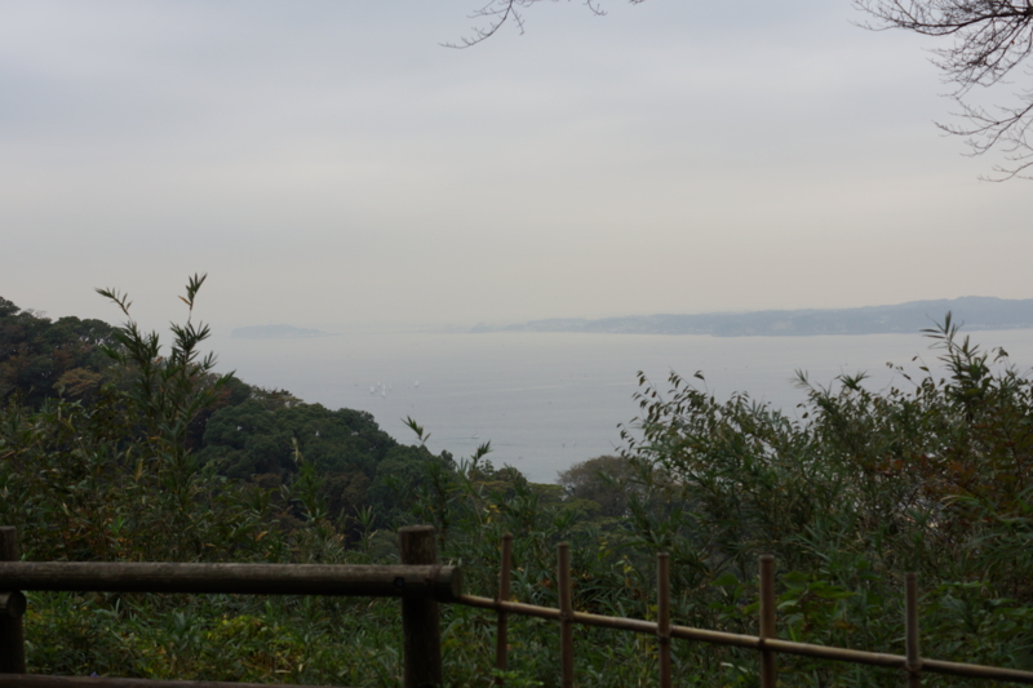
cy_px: 344
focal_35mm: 52
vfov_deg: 25.7
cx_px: 516
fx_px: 1506
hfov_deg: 37.9
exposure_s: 1/100
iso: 100
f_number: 5
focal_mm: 35
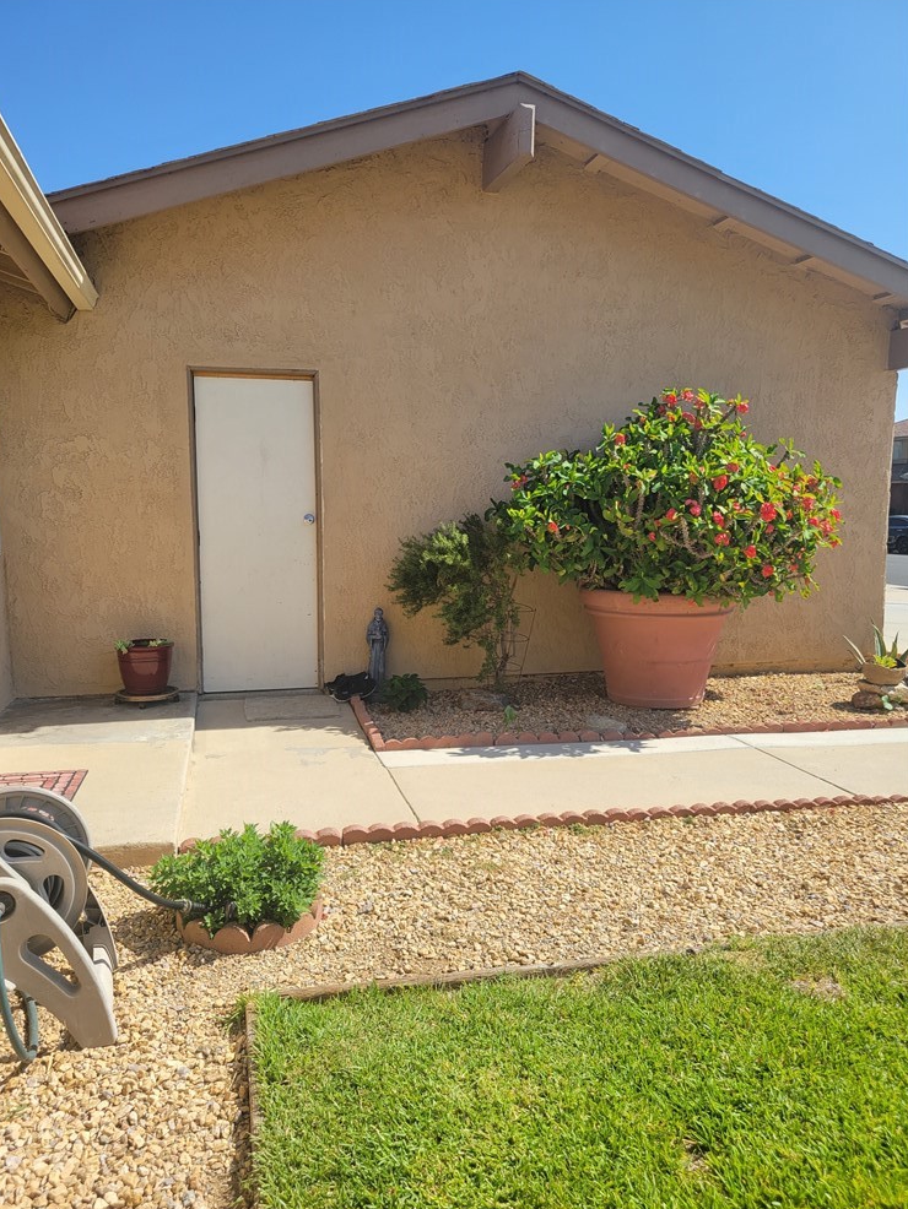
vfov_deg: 65.3
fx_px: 944
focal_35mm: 27
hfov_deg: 51.4
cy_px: 614
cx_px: 442
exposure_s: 1/1994
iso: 40
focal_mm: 5.4
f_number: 1.8
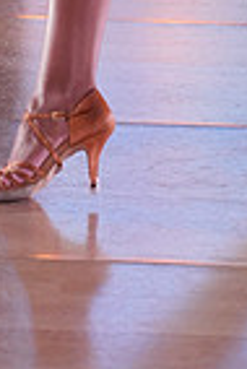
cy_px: -286
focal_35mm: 363
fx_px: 3727
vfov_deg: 5.6
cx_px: -176
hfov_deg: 3.8
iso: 2500
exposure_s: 1/500
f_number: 4
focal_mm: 89
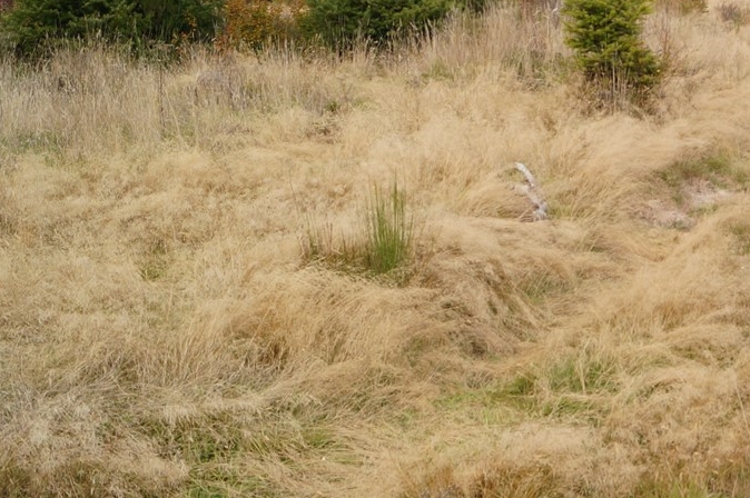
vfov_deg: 19.7
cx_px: 881
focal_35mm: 68
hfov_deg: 26.6
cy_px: 81
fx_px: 1415
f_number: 8
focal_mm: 18
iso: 100
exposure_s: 1/80
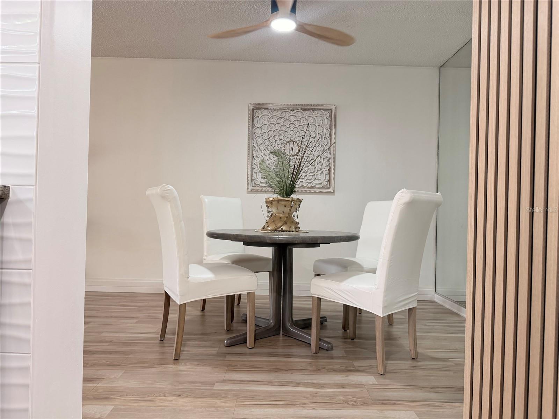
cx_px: 280
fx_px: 388
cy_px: 210
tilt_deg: +0.3
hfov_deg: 71.6
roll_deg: -1.5
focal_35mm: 24
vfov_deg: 56.8
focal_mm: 6.76
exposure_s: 1/120
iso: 160
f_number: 1.78
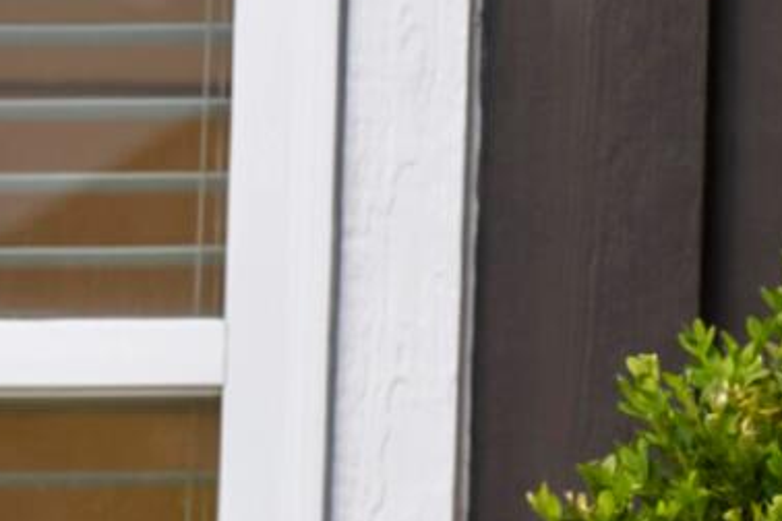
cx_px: 2905
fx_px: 7754
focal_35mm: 357
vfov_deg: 3.8
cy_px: 681
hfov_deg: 5.2
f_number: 2.8
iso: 250
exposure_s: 1/100
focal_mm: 45
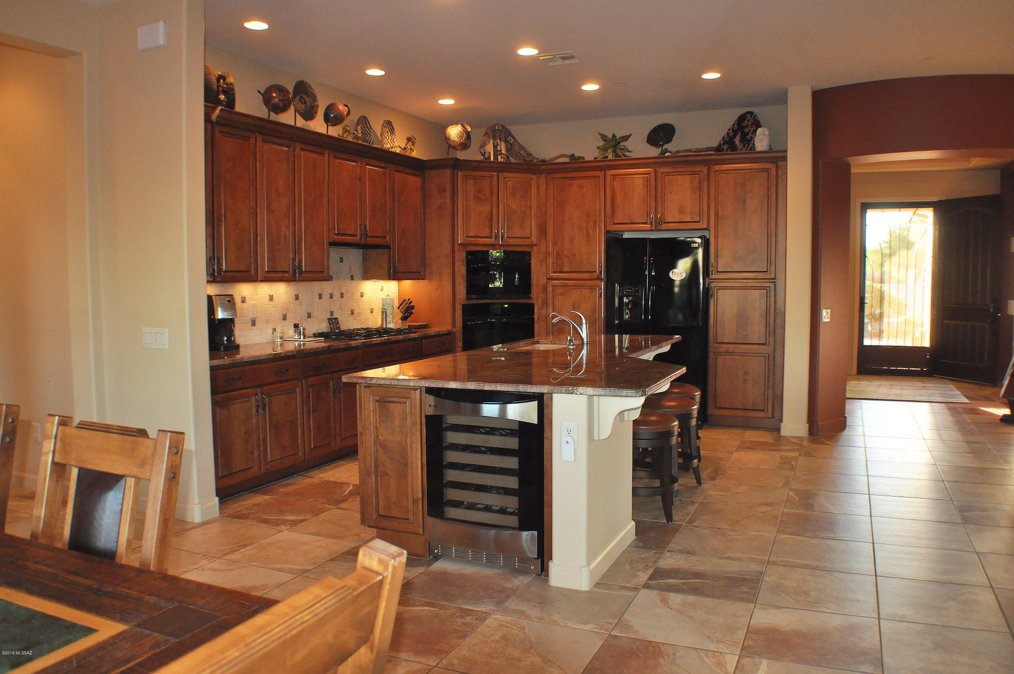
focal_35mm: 36
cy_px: 337
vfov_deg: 36.8
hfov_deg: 53.2
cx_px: 507
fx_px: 1013
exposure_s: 1/100
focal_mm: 24
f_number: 4
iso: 800
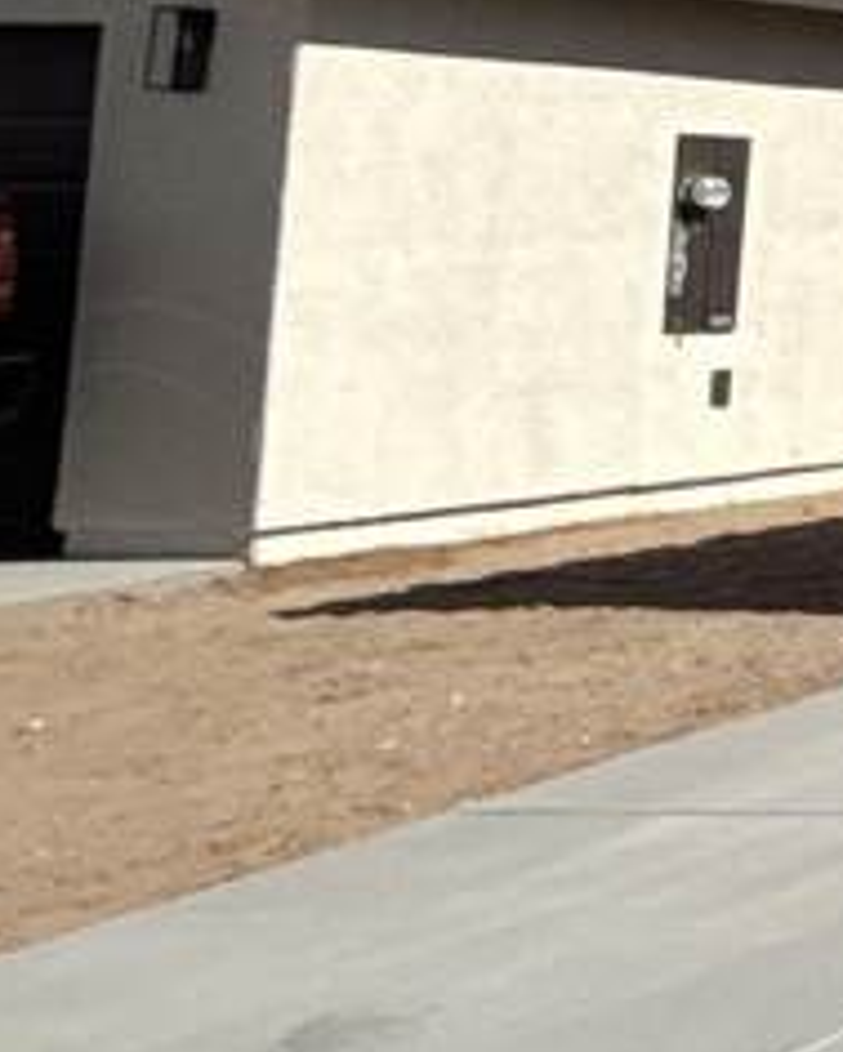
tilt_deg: +5.0
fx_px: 2306
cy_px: 36
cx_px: 2765
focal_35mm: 74
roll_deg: +0.0
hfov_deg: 10.4
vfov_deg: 24.7
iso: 50
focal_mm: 2.22
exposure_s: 1/4425
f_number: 2.2
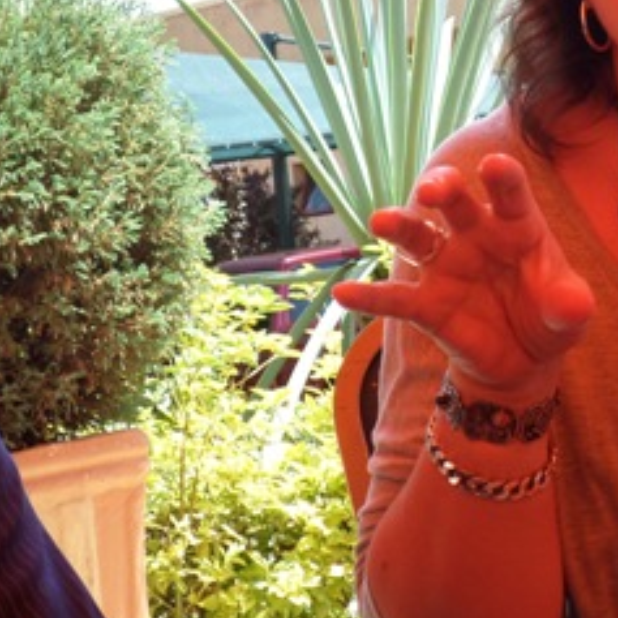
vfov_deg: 13.4
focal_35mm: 129
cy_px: 107
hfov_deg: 13.3
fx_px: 2606
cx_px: 628
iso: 80
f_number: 3.6
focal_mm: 9.7
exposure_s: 1/180
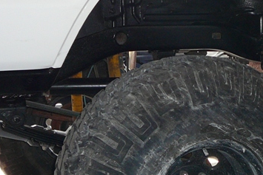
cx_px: 191
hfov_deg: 24.5
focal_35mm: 82
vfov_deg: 16.7
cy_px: 75
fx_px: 599
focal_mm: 5.2
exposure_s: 1/30
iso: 100
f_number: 2.8
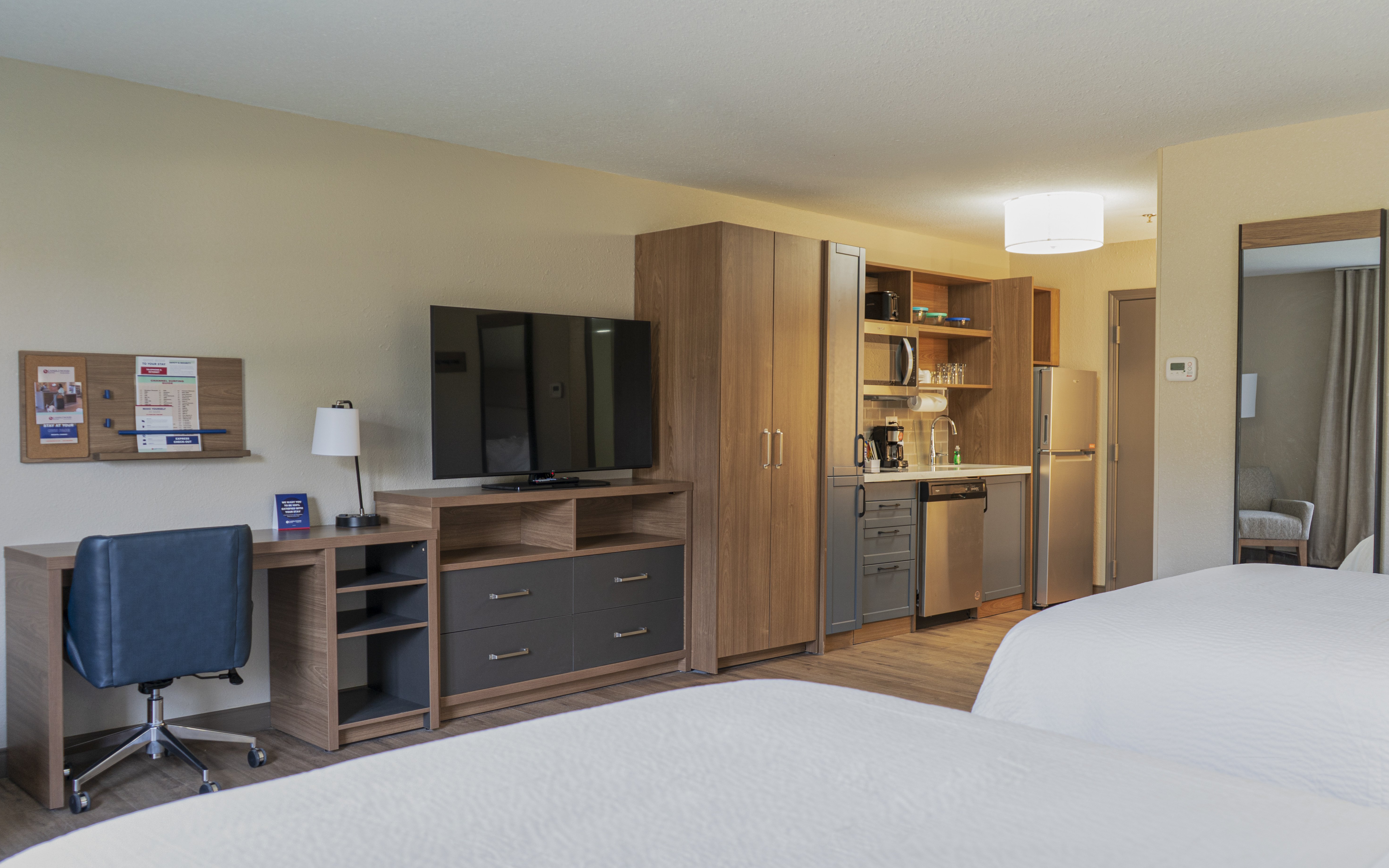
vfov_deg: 41.8
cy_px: 443
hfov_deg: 62.9
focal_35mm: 30
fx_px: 1136
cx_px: 702
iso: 400
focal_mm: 29
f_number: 3.5
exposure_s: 1/15
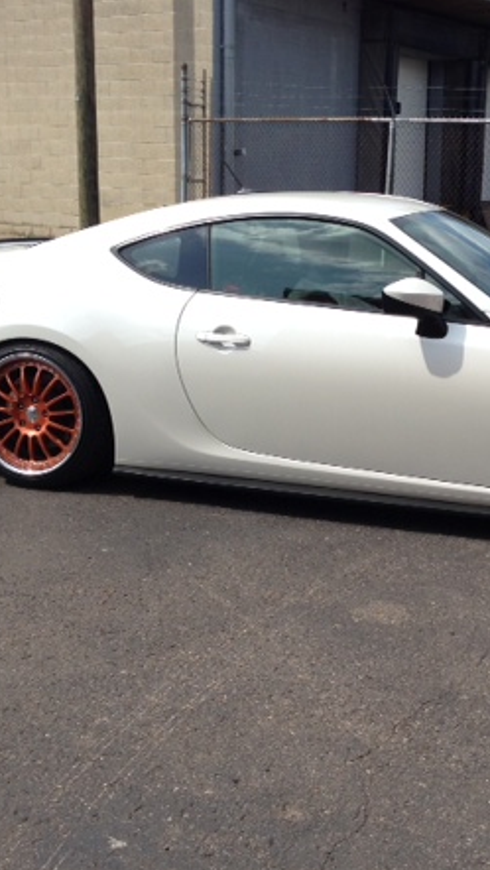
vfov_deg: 39.8
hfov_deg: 22.9
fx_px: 1200
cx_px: 352
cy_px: 407
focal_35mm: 52
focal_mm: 4.12
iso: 50
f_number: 2.4
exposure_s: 1/1290
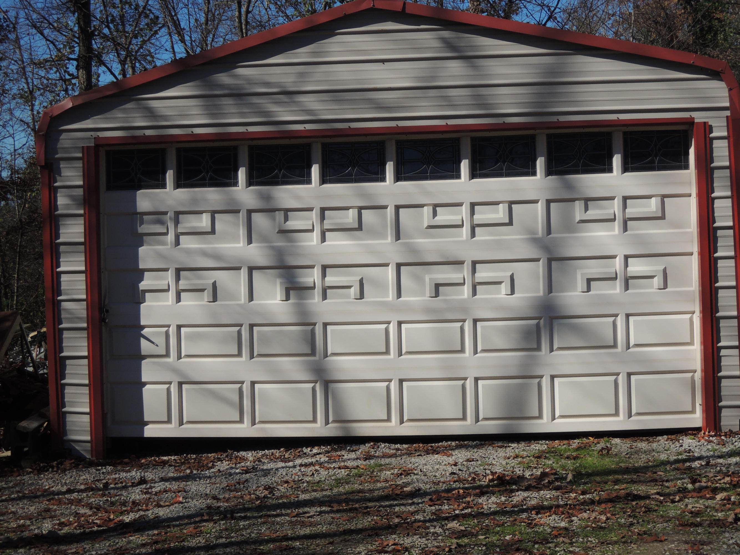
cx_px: 370
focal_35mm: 62
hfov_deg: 31.2
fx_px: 1325
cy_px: 278
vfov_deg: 23.6
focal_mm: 11.1
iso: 100
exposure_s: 1/1250
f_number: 4.2
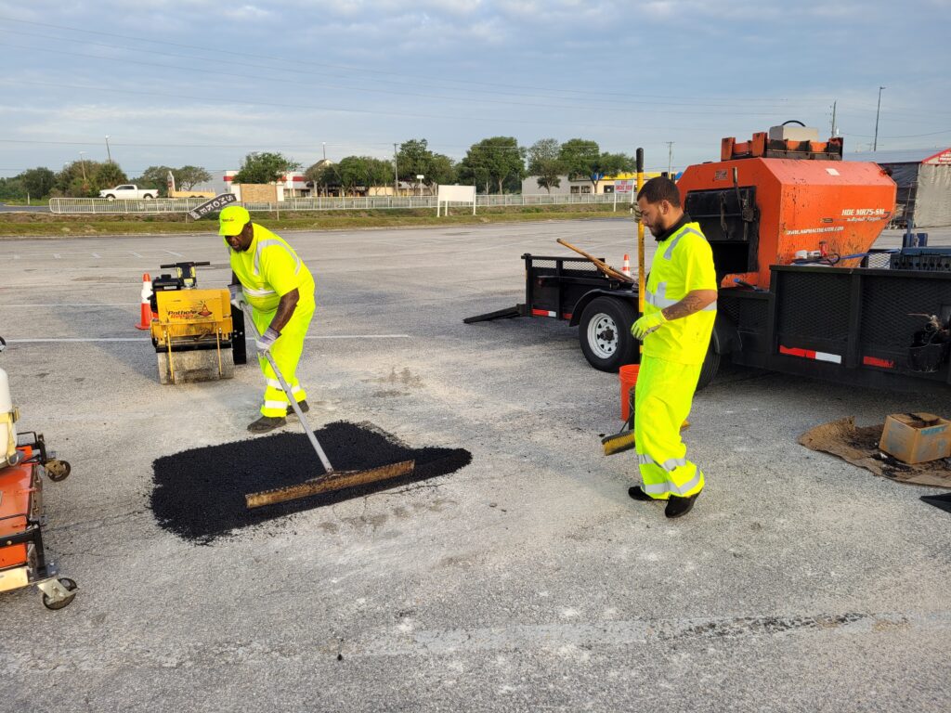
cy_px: 356
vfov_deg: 53.1
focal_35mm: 26
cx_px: 476
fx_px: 714
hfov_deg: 67.3
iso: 40
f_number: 1.8
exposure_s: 1/417
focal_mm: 5.4
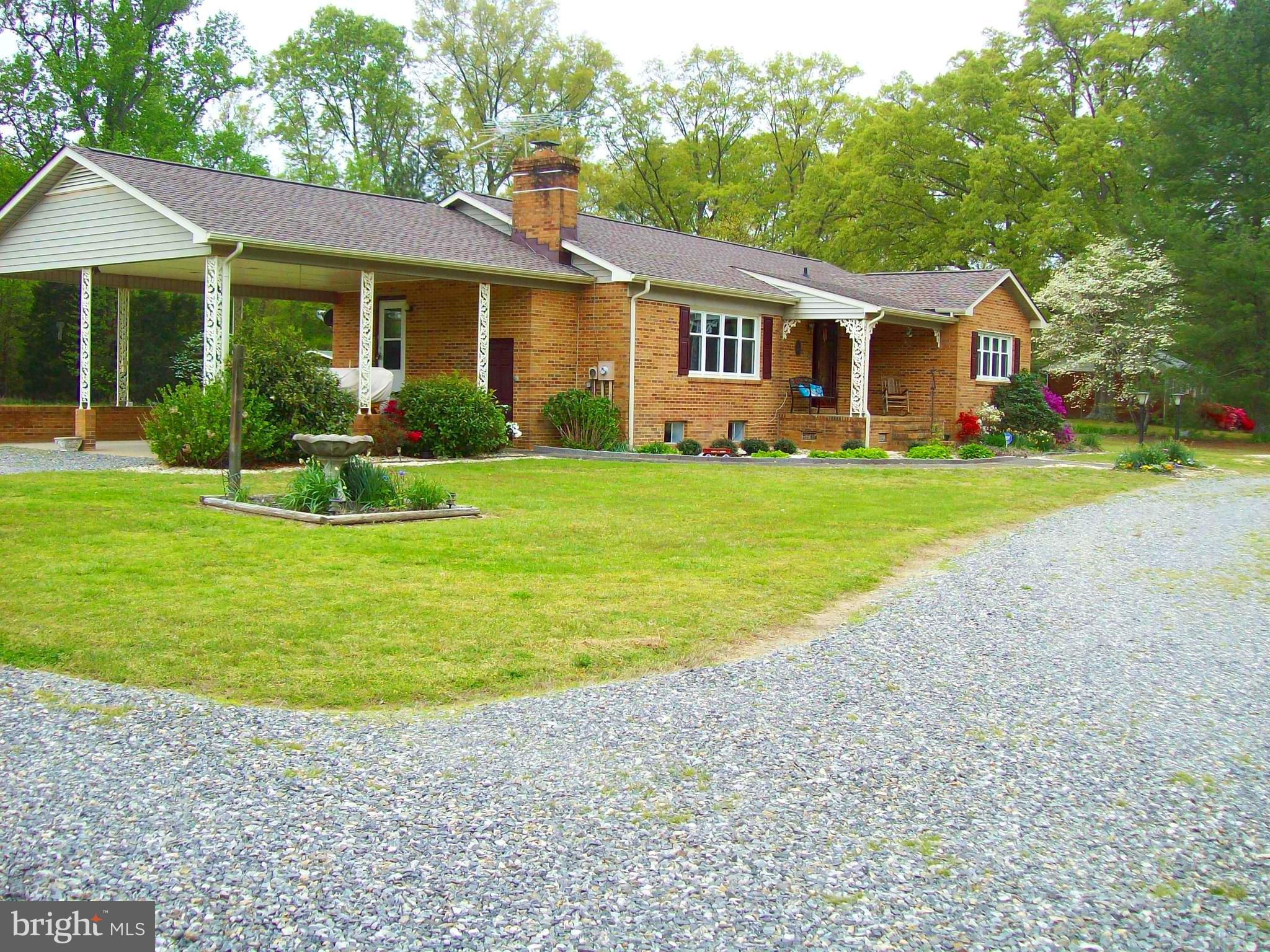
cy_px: 476
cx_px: 635
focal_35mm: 36
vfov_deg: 39.7
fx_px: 1321
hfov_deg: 51.4
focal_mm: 6
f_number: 2.7
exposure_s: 1/481
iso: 80
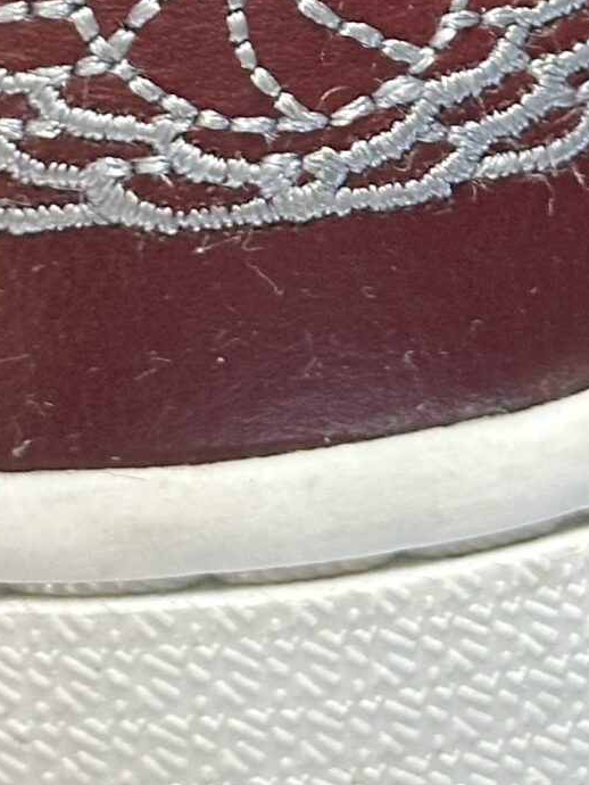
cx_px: 277
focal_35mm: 178
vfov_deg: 11.0
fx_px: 4036
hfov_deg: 8.3
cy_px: -14
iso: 200
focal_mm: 6.86
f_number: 1.78
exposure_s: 1/33
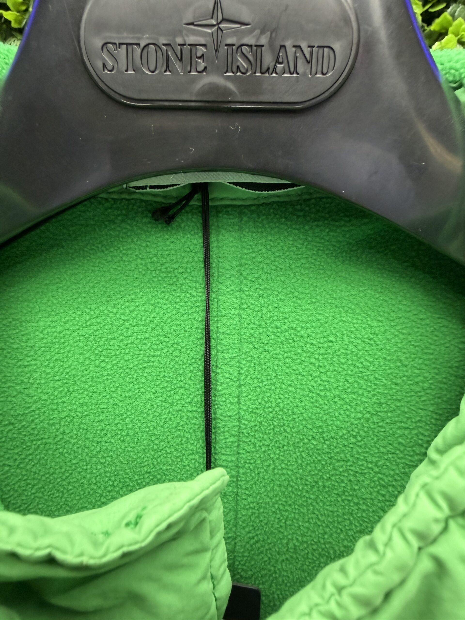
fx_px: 430
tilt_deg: -11.6
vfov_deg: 71.6
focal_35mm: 24
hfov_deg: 56.8
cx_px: 232
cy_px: 310
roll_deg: -1.5
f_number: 2.2
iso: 320
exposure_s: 1/63
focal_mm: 2.22
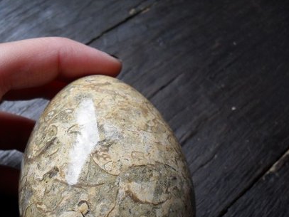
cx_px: 117
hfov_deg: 34.2
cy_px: 168
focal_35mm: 56
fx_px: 468
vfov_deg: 25.7
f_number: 3.2
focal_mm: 6.3
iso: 100
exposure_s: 1/45
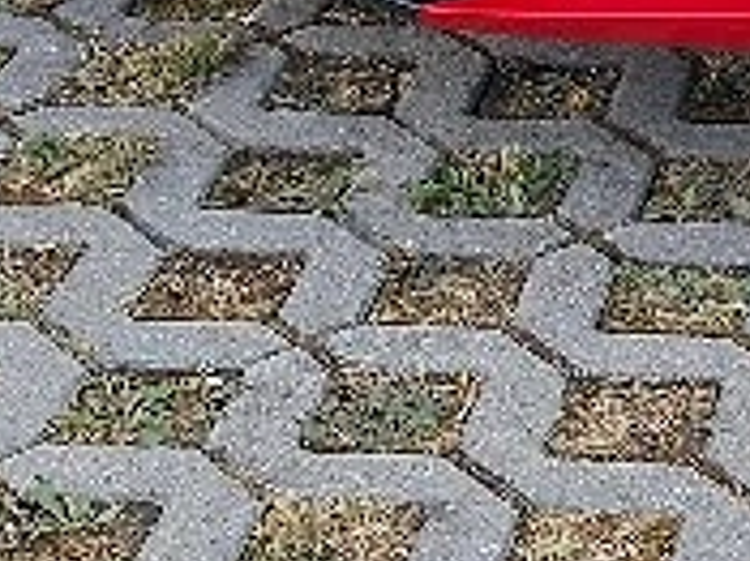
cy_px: -544
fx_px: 3334
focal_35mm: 154
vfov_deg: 9.1
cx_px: 1534
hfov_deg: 11.5
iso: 50
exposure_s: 1/112
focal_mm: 4
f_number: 1.8
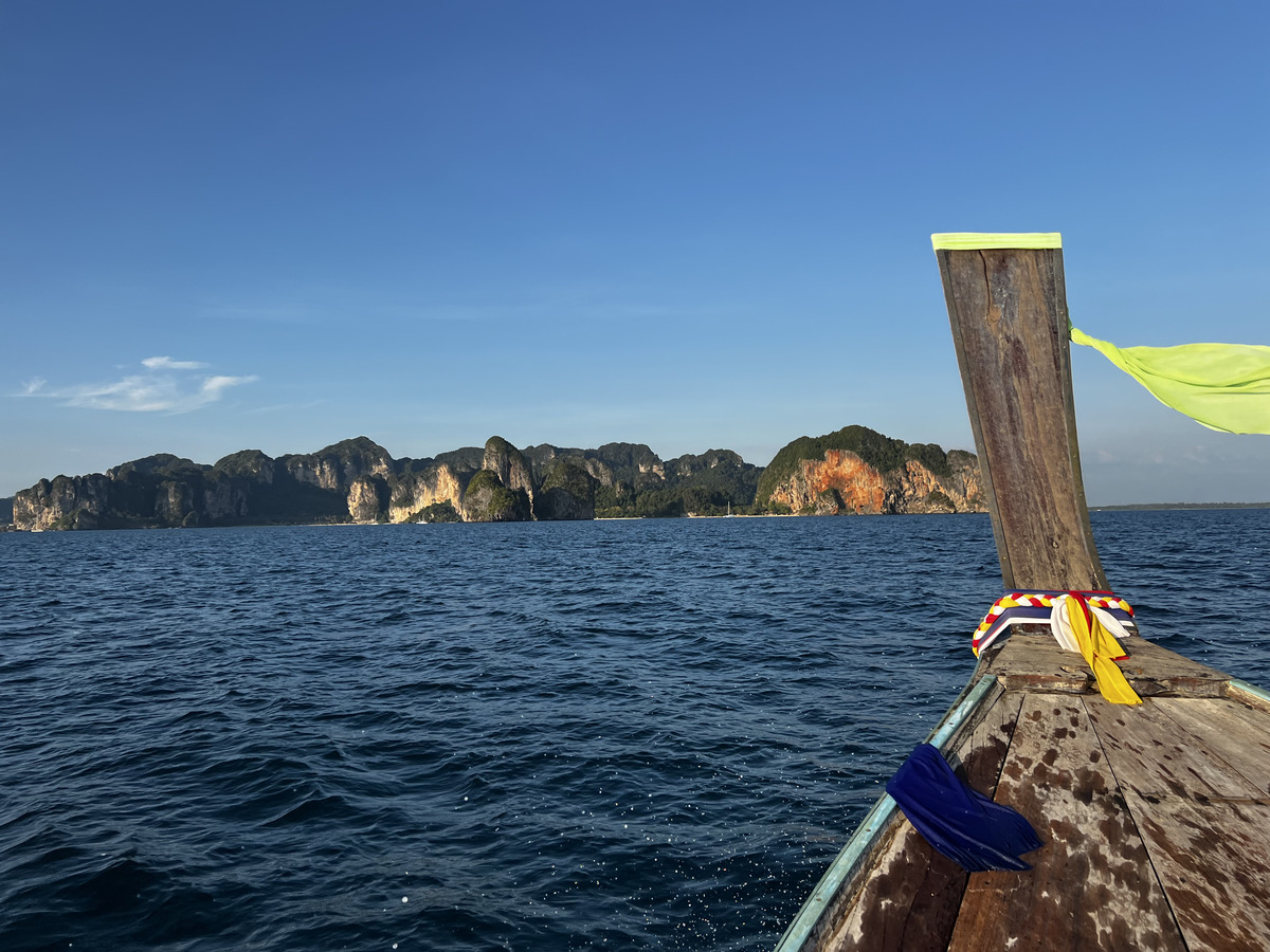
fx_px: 954
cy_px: 476
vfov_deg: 53.1
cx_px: 635
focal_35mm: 26
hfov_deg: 67.3
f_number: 1.5
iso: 50
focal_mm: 5.7
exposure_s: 1/2841
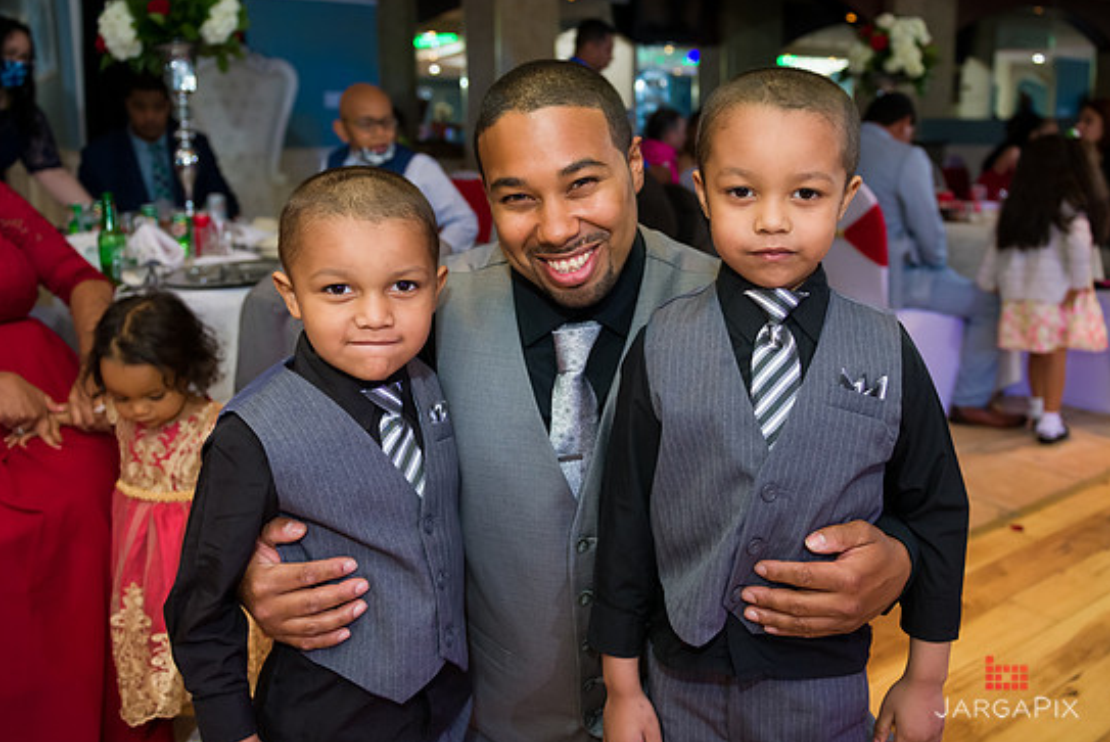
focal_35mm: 30
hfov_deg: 61.8
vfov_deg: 43.5
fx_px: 926
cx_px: 589
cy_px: 299
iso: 1000
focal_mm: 24
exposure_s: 1/125
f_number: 3.2
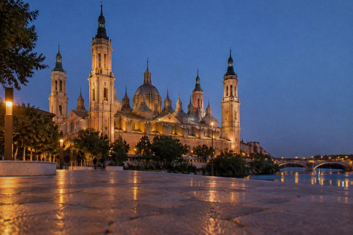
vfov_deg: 28.6
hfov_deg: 41.9
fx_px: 461
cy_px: 118
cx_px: 176
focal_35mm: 47
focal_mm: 47
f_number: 7.1
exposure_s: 1/500
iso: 800
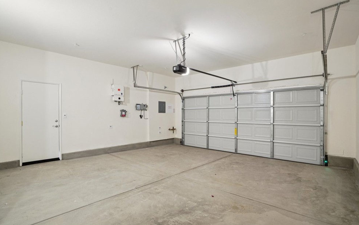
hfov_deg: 94.3
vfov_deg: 68.0
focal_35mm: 17
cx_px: 186
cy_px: 114
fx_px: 166
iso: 400
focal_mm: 16
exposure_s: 1/2
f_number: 8
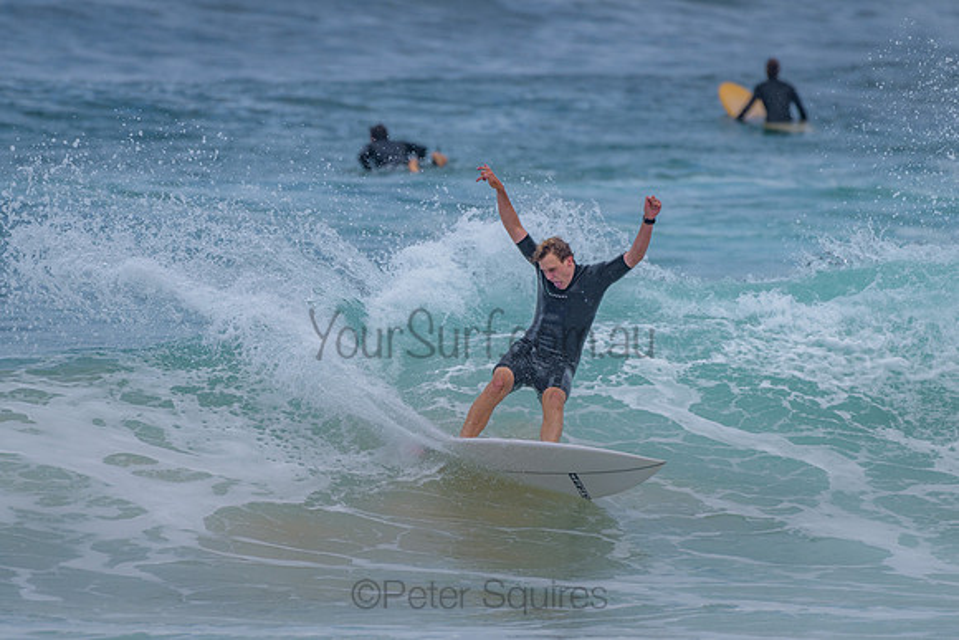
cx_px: 470
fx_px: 16325
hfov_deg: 3.4
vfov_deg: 2.2
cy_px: 332
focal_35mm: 613
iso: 280
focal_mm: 500
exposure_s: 1/2000
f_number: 5.6
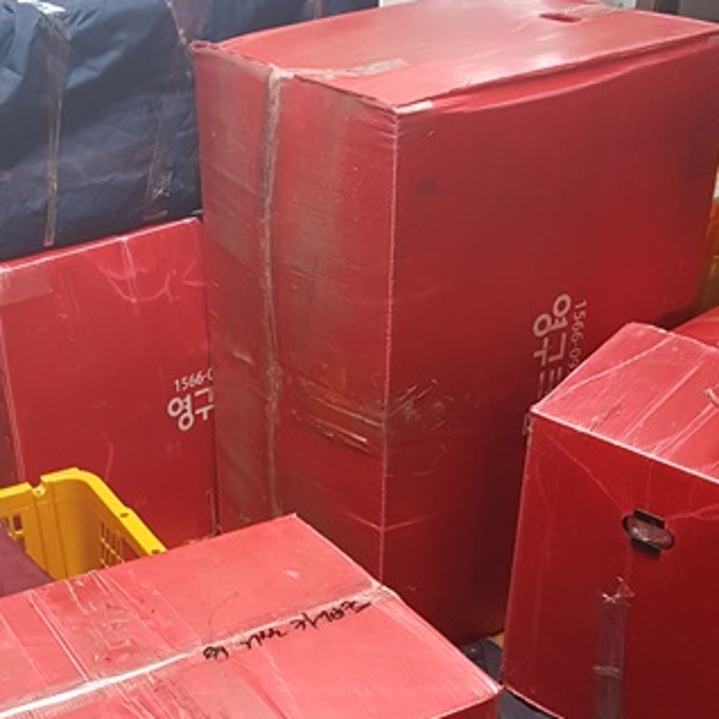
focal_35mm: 52
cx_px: 235
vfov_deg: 31.6
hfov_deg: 32.5
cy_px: 617
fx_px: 1222
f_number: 1.7
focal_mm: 4.3
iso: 160
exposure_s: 1/40
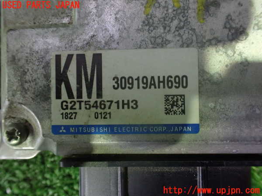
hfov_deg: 60.0
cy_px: 98
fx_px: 227
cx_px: 131
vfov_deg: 46.8
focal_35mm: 30
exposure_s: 1/40
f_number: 2.3
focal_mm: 5.4
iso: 800
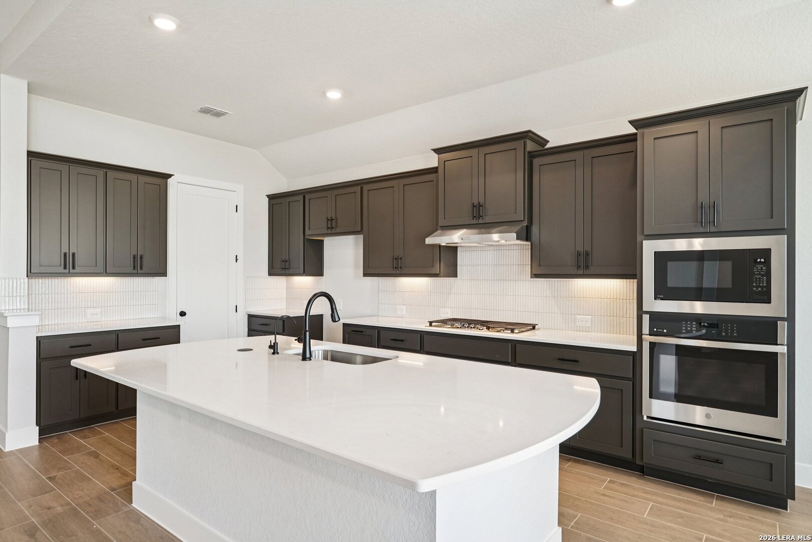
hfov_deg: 82.6
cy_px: 271
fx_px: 462
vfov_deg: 60.7
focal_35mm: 20
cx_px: 406
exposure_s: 1/30
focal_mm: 20.5
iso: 400
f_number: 8
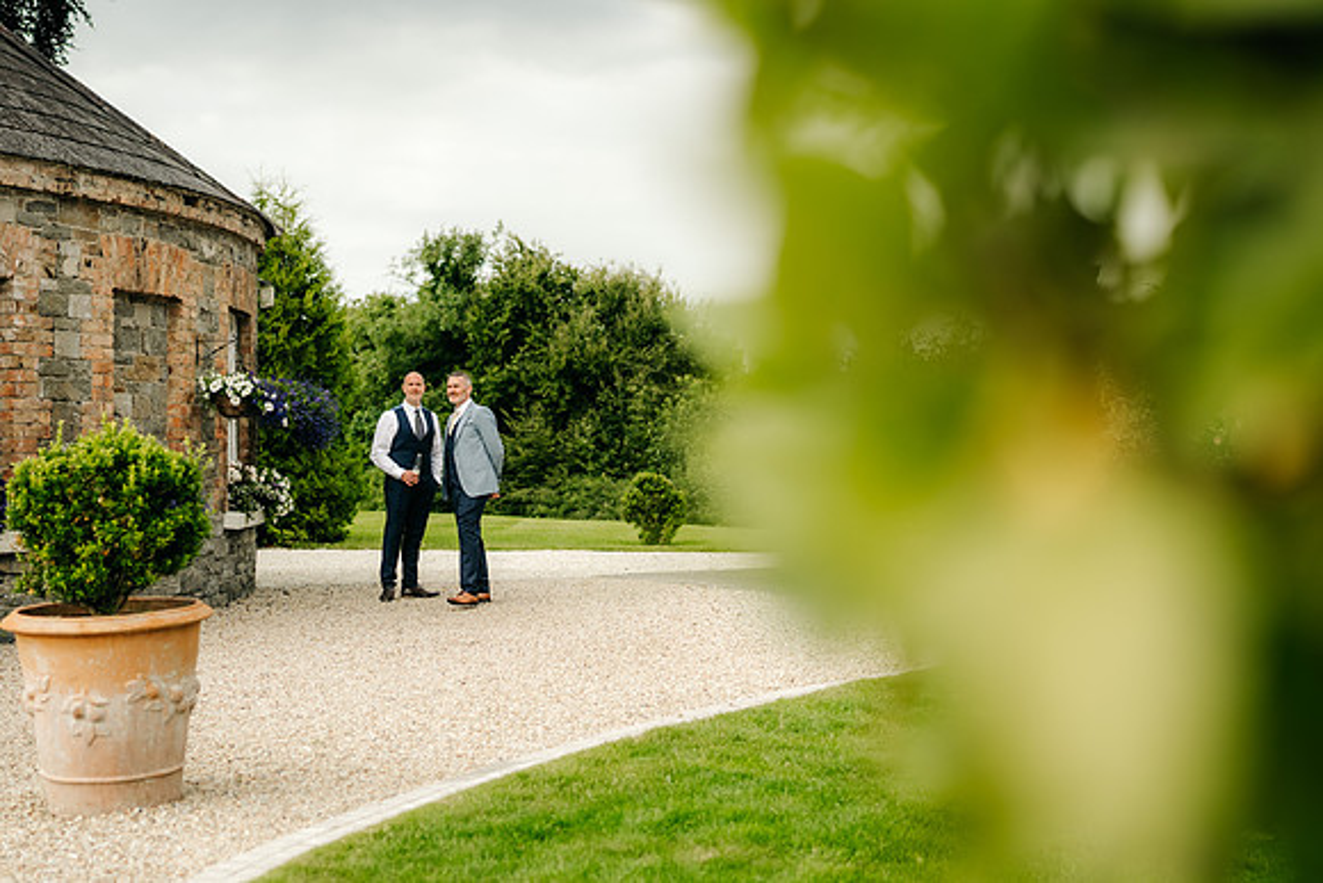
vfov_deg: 26.0
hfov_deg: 38.2
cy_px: 442
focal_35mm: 52
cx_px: 662
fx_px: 1911
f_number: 1.8
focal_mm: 35
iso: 100
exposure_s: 1/3200
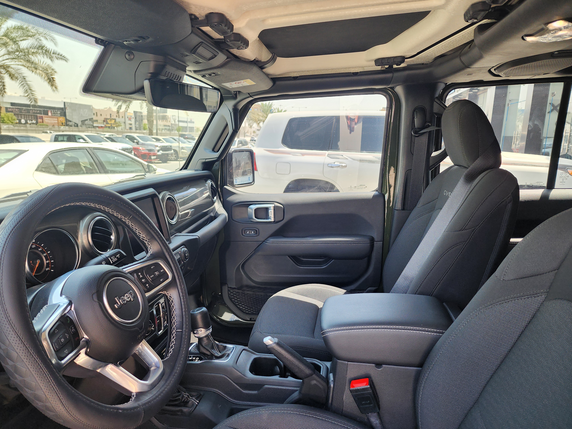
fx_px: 380
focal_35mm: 23
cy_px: 214
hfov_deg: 73.9
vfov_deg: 58.9
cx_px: 286
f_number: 1.8
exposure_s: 1/180
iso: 80
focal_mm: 6.4
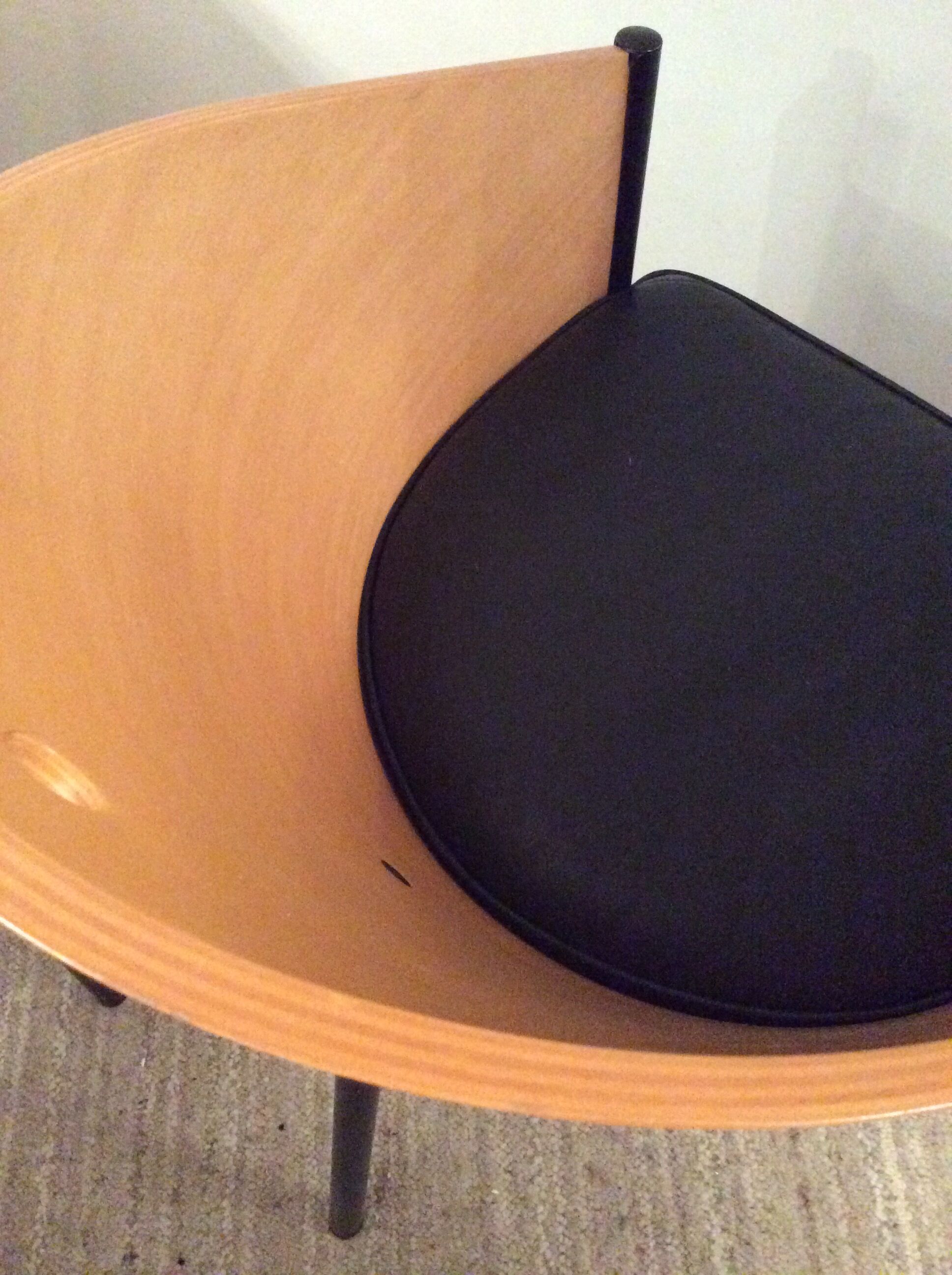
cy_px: 638
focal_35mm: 32
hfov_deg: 44.1
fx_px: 1177
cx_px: 476
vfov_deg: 56.9
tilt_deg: -58.0
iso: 800
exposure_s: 1/17
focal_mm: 3.3
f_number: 2.4
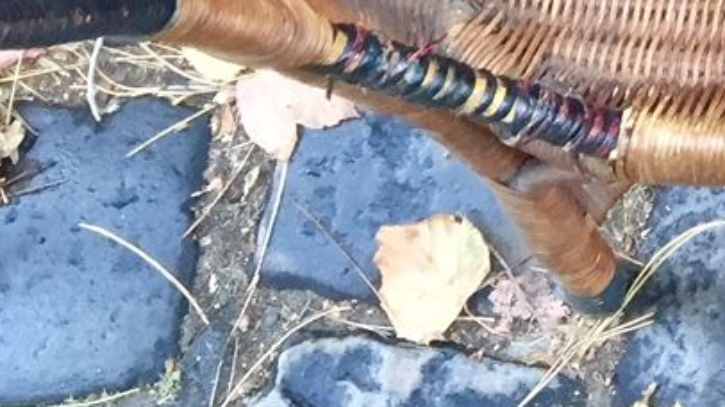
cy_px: -496
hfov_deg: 14.4
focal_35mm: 127
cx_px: 1389
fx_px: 2440
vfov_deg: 8.8
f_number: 2.2
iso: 100
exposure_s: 1/33
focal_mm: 4.15
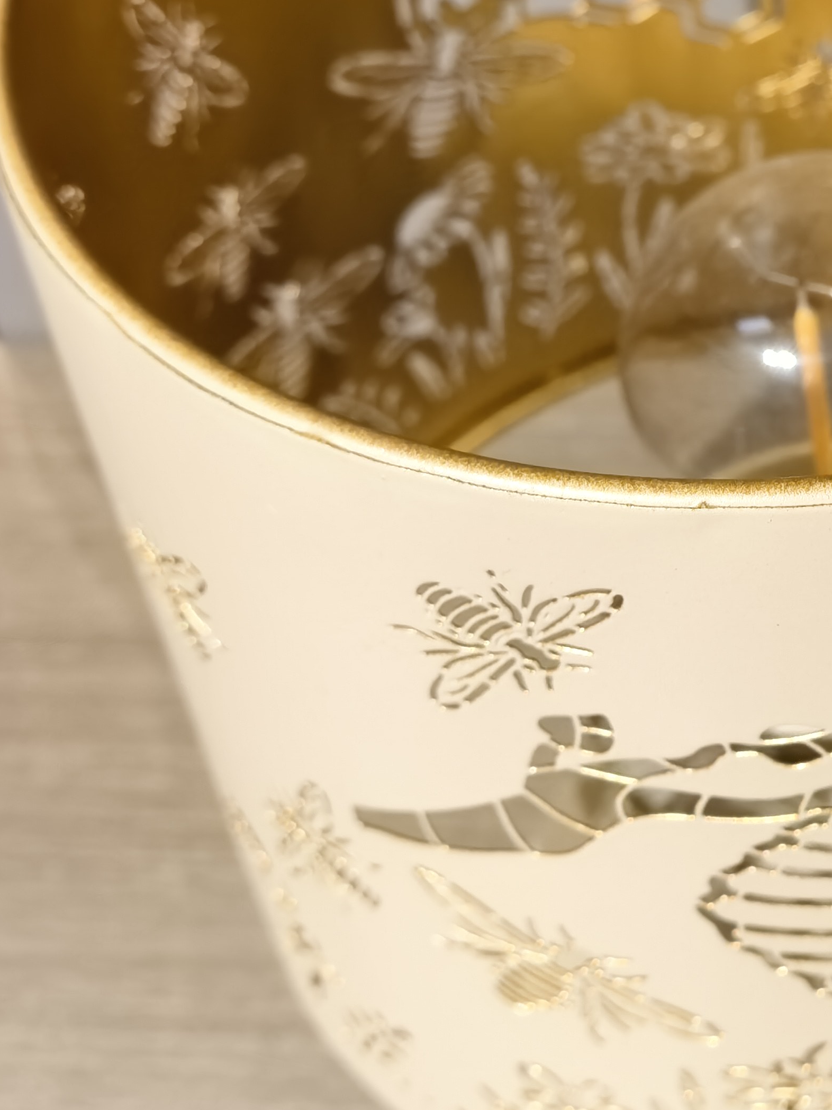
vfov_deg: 25.8
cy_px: 364
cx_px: 998
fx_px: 2404
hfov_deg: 18.6
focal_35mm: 75
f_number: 2.8
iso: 400
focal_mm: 6.98
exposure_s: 1/33.3
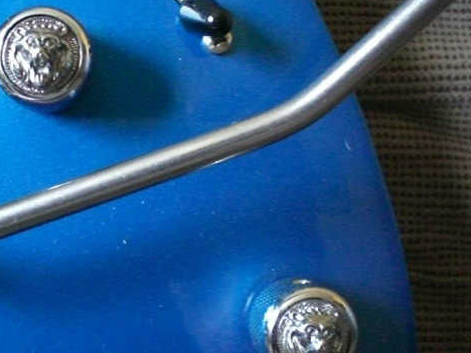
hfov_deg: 36.4
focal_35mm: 52
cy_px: 174
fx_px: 708
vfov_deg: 28.0
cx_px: 157
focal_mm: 6.3
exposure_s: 1/40
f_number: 3.1
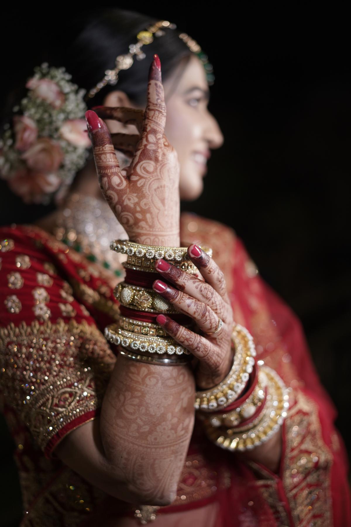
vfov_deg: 36.2
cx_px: 176
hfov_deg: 24.6
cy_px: 264
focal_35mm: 55
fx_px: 804
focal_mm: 55
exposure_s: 1/200
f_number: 1.8
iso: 640
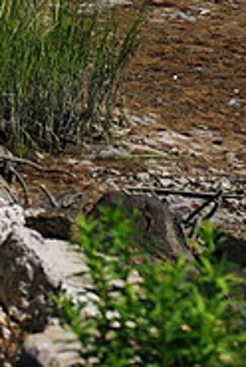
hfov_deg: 6.9
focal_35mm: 201
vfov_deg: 10.1
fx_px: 2055
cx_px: 133
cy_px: -56
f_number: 4
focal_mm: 55
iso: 200
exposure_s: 1/500
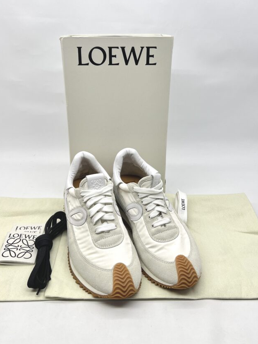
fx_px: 318
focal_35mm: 32
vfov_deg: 56.7
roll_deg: -0.5
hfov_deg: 44.1
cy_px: 153
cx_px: 121
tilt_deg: -21.3
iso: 40
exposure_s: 1/188
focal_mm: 5.7
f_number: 1.5
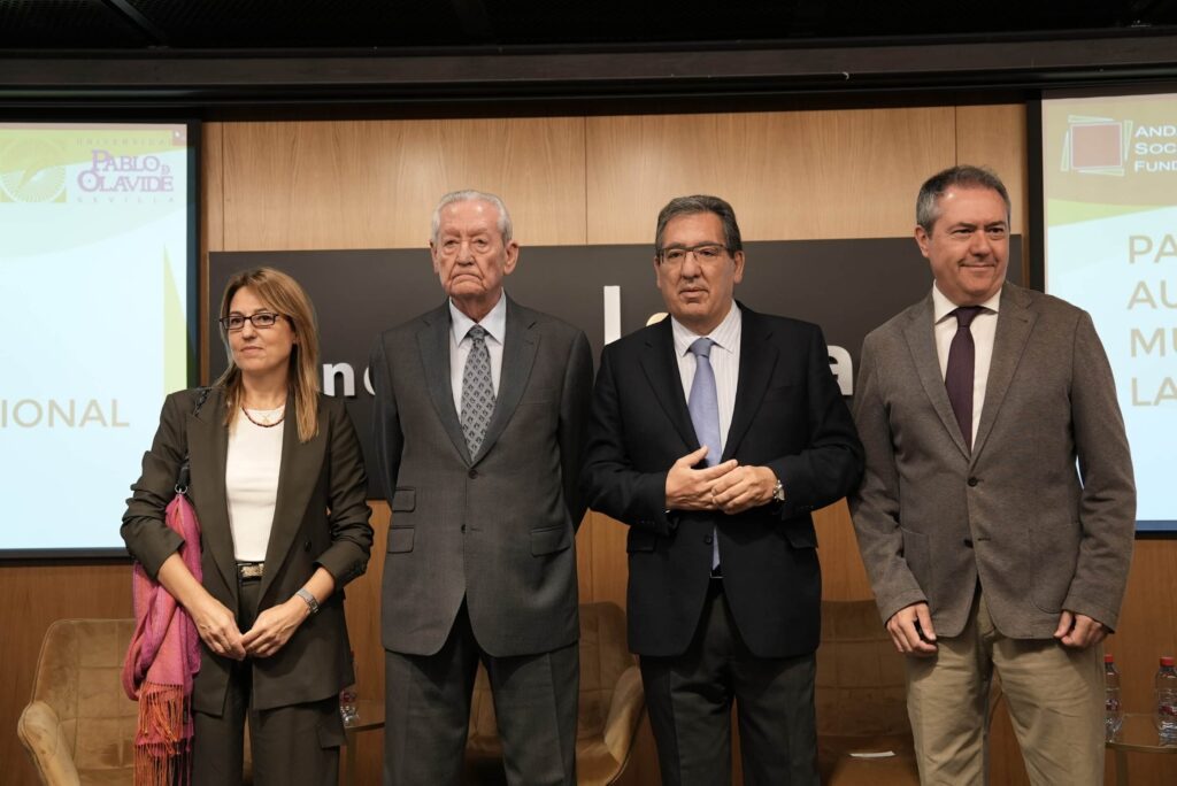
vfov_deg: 31.9
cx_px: 588
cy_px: 393
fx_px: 1374
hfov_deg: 46.4
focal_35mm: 42
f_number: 3.5
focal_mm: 42
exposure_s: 1/160
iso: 2000
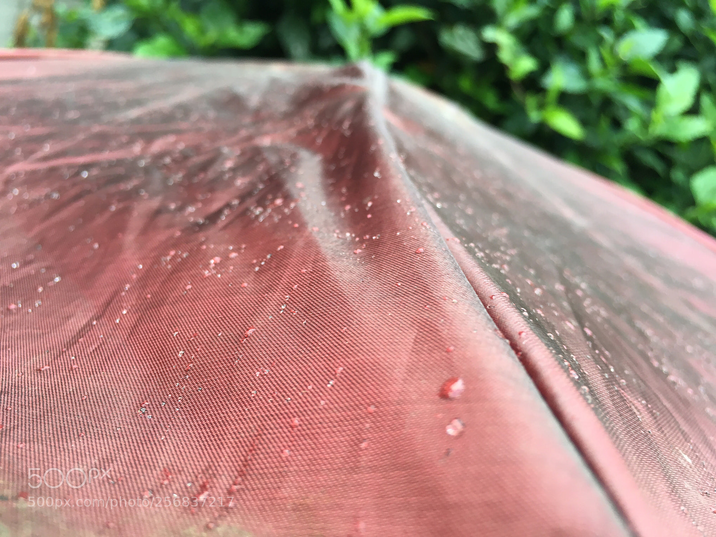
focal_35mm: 29
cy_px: 268
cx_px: 358
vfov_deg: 48.2
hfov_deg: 61.7
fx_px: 600
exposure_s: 1/33
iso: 25
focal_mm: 4.15
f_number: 2.2
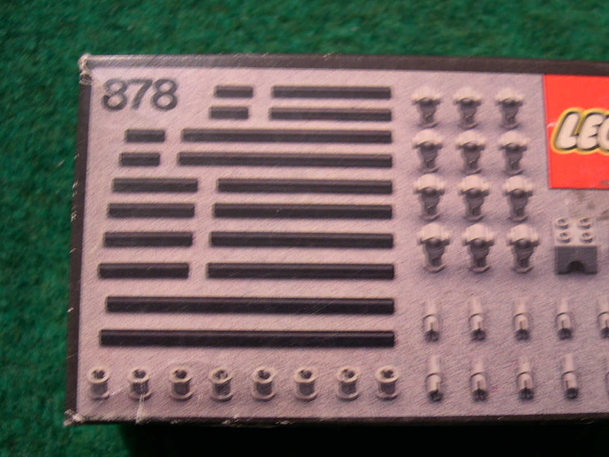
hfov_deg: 41.9
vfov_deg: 32.2
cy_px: 251
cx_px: 359
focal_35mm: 45
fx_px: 792
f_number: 2.8
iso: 173
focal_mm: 8
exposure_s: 1/5.1
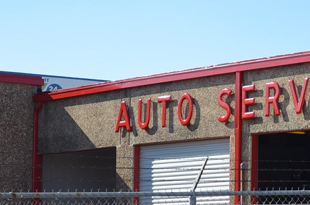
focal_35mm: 181
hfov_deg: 11.4
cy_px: 207
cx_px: 236
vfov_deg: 7.5
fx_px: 1555
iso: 400
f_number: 5.6
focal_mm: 44
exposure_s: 1/1600
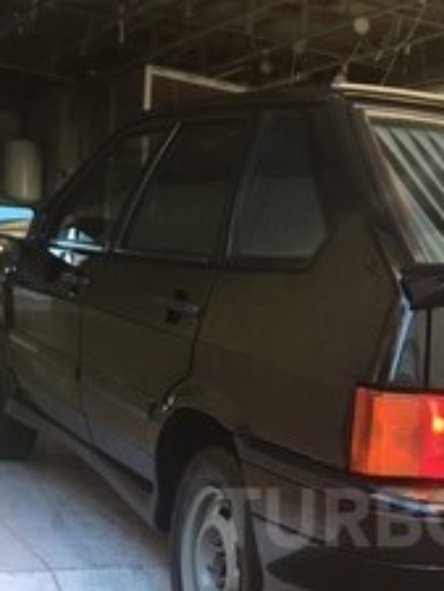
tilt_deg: -9.2
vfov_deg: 29.2
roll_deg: -6.8
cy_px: 517
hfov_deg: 22.3
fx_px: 1093
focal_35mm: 64
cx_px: 418
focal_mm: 4.15
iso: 40
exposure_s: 1/33
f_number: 2.2
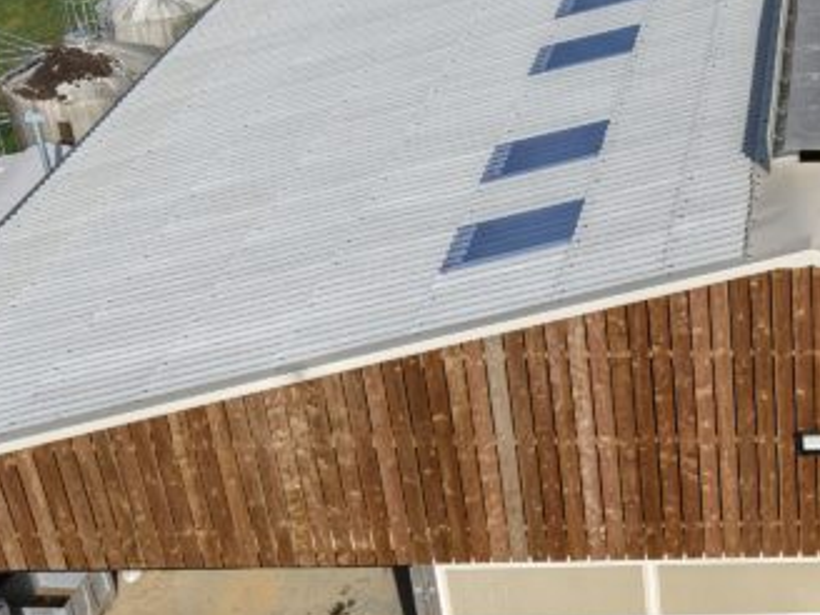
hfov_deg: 24.1
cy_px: 348
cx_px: 928
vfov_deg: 19.6
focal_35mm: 75
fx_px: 1777
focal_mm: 8.67
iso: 130
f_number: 1.8
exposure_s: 1/6000
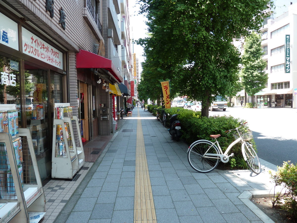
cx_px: 148
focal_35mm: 25
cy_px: 112
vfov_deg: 54.9
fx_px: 214
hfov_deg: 69.4
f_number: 3.3
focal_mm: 4.1
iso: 80
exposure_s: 1/80
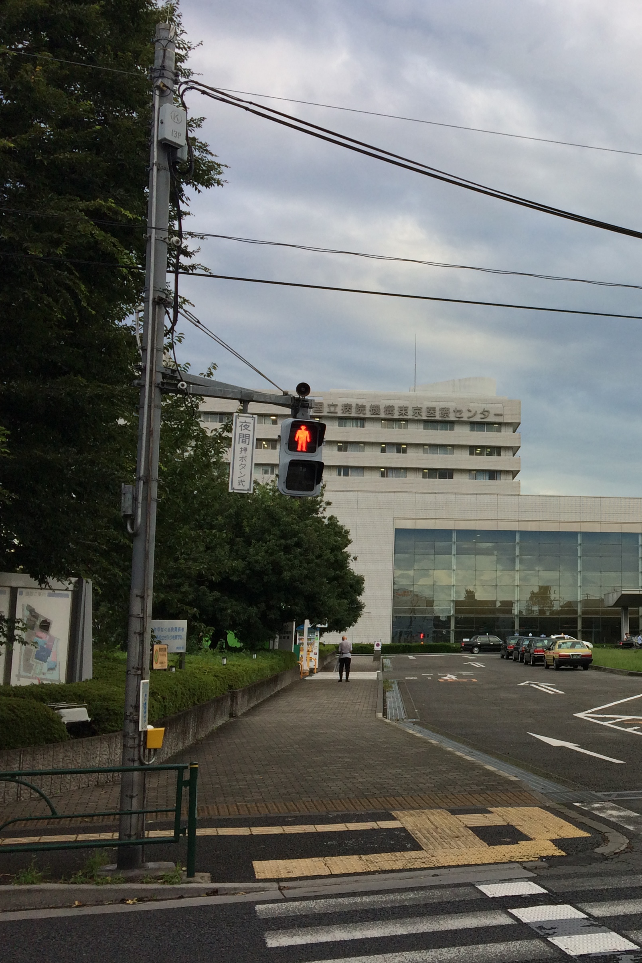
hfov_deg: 31.0
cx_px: 589
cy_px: 478
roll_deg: -0.3
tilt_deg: +8.4
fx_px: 1097
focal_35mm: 41
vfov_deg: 47.4
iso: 32
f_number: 2.2
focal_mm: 4.15
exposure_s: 1/229
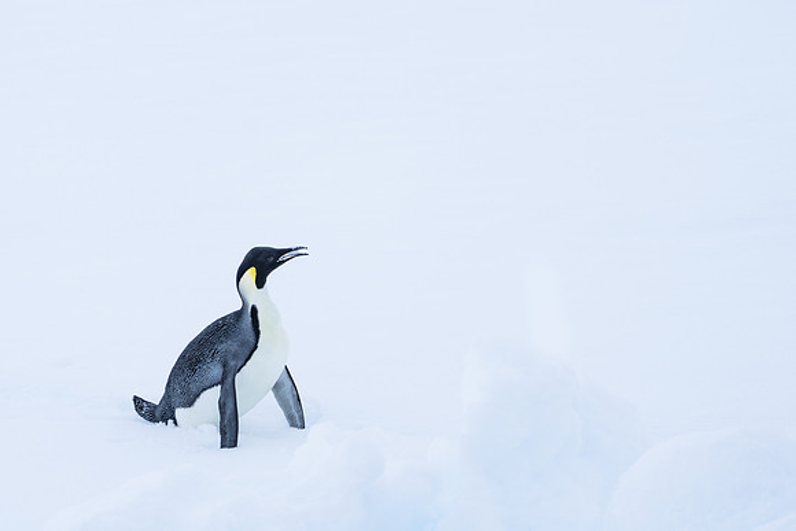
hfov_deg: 2.7
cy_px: 221
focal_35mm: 760
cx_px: 362
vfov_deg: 1.8
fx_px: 16797
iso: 320
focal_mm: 600
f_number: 6.3
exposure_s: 1/1000
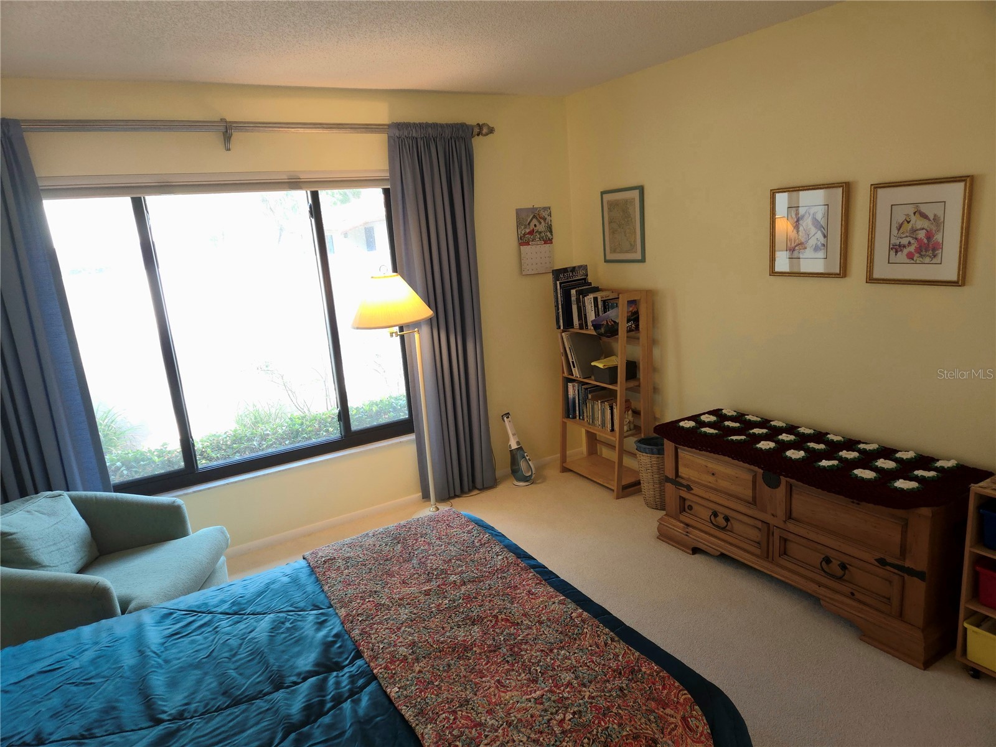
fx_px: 662
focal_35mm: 23
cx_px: 498
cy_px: 374
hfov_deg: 73.9
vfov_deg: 58.9
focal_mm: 5.4
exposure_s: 1/60.2
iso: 125
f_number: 1.8
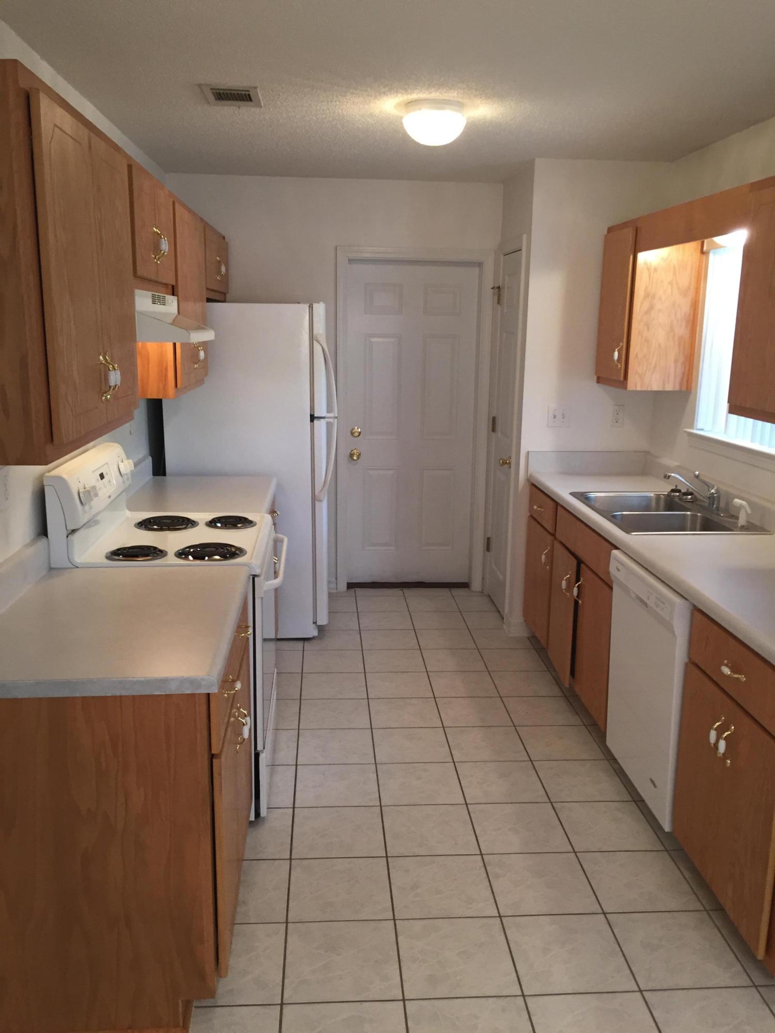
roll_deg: -0.5
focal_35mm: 29
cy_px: 516
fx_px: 866
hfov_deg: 48.2
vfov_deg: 61.7
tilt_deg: -10.4
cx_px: 388
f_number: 2.2
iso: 80
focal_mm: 4.15
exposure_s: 1/30
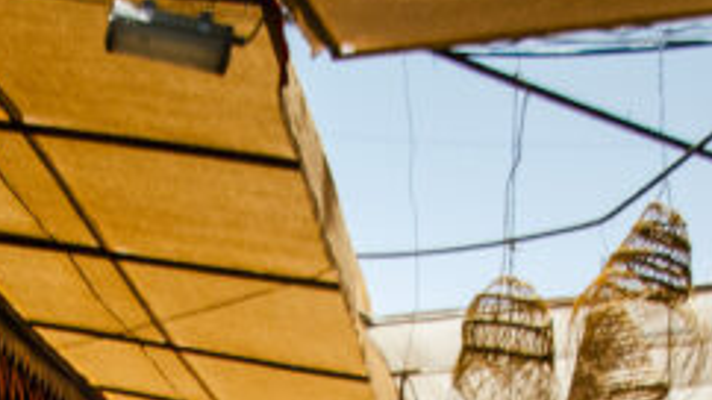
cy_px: 976
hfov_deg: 13.5
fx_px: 3001
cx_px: 150
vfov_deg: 7.2
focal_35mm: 159
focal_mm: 24
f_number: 8
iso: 400
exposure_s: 1/500
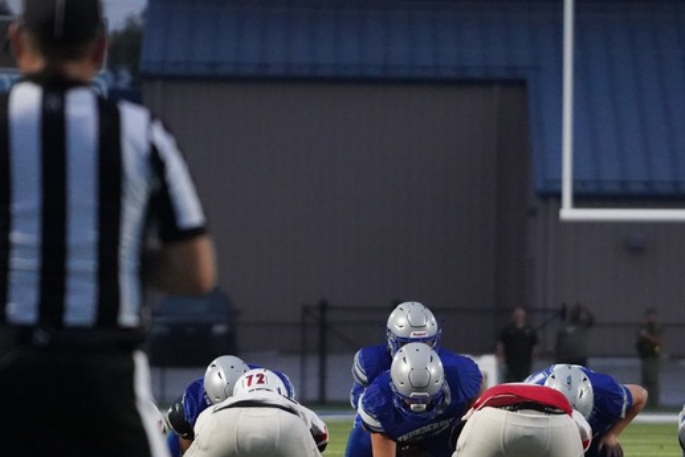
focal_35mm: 396
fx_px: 7537
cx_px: 384
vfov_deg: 3.5
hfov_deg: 5.2
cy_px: 426
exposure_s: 1/1600
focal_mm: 200
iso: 12800
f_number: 4
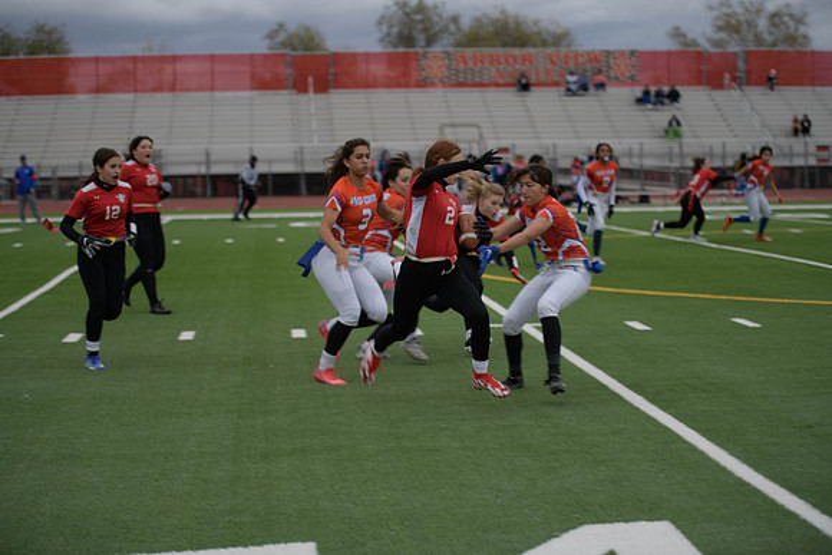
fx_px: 1734
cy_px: 278
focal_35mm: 75
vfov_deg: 18.2
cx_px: 416
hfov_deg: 27.0
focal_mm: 75
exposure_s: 1/200
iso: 72
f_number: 2.8
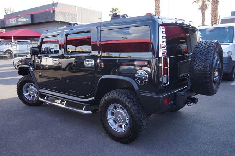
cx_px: 118
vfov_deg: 45.6
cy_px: 78
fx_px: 186
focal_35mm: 28
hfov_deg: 64.6
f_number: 5
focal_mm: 19
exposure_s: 1/80
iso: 100
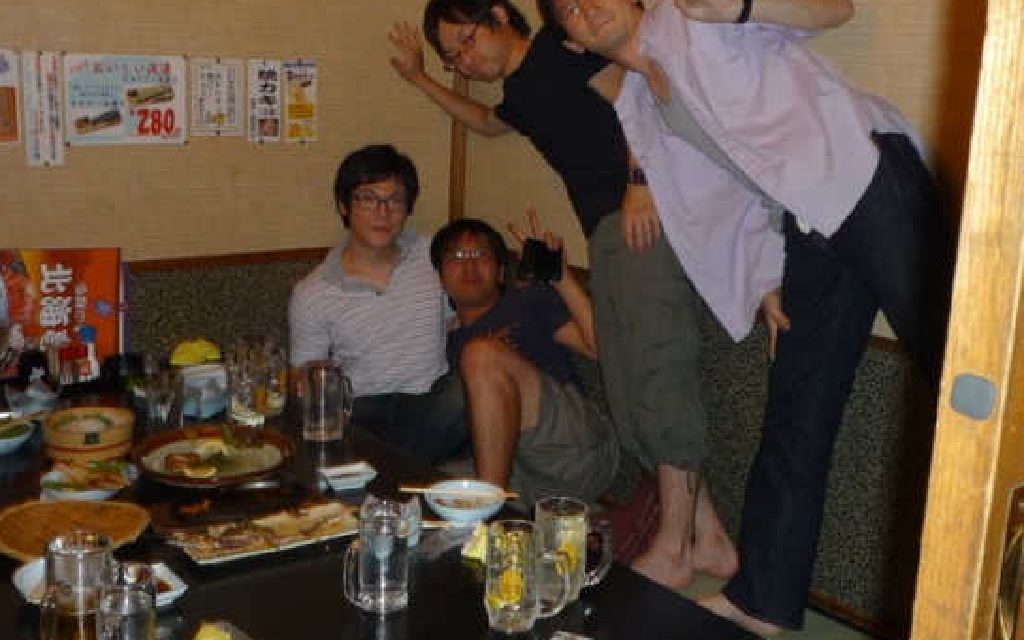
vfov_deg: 32.8
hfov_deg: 50.3
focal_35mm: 39
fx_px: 1088
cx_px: 461
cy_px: 299
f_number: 2.8
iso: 100
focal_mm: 4.4
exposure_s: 1/30
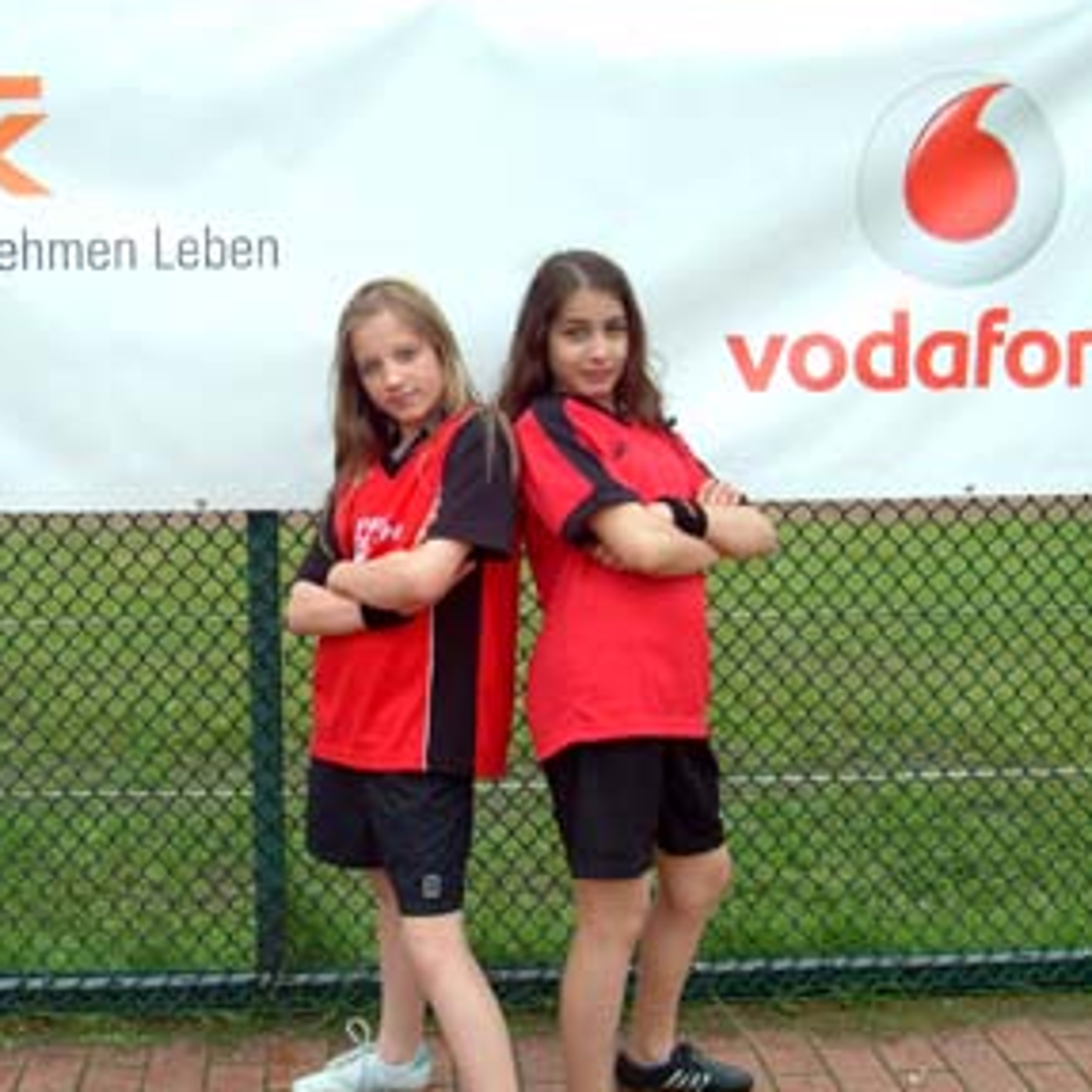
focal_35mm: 44
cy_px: 536
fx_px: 1570
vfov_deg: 38.3
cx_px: 419
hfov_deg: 38.1
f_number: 8
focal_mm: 22
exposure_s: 1/250
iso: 400
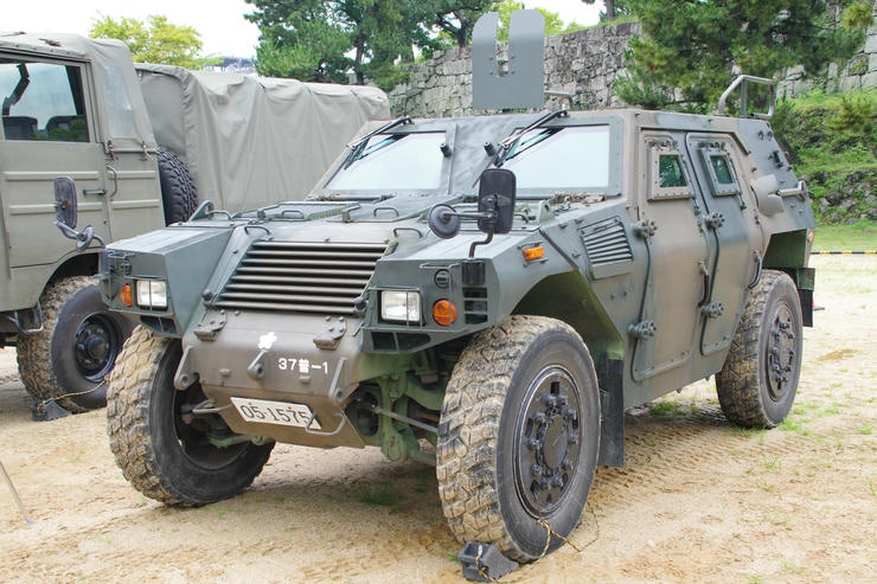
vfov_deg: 26.5
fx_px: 1242
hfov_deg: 38.9
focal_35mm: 51
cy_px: 292
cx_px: 438
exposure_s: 1/250
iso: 1250
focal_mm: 33
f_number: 8
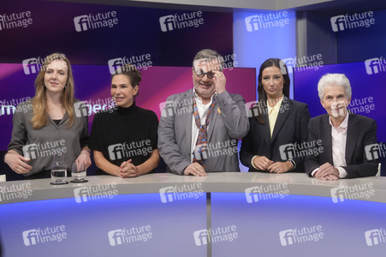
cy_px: 128
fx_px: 482
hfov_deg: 43.6
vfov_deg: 29.8
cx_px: 193
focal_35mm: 45
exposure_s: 1/250
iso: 640
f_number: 2.2
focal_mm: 30
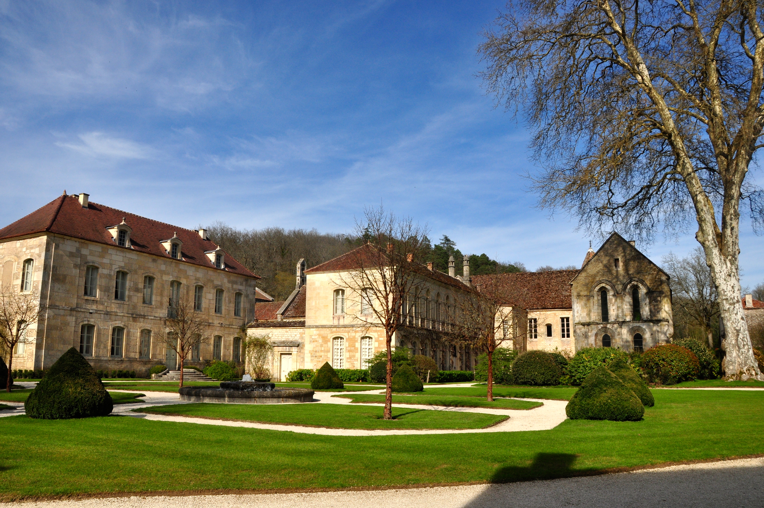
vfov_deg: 47.8
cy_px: 254
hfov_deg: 67.4
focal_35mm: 27
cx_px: 382
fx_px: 572
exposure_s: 1/640
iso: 400
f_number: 13
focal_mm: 18
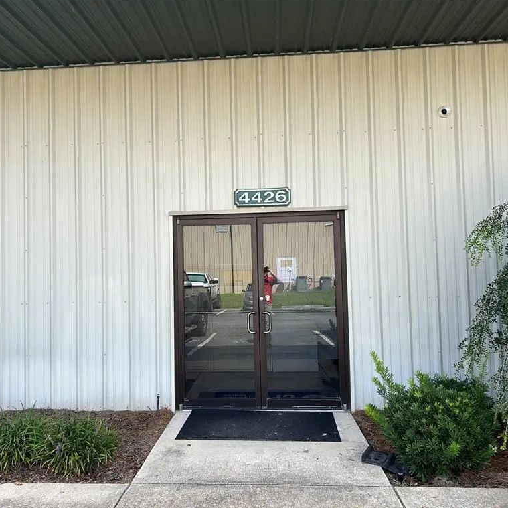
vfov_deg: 52.5
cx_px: 230
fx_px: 515
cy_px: 253
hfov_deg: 52.4
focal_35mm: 31
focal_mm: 5.7
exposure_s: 1/1124
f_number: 1.5
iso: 50
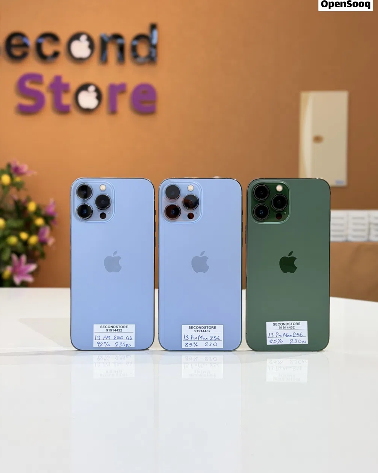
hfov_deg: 29.7
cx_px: 189
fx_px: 713
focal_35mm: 51
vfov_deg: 36.7
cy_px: 233
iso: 64
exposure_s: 1/493
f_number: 1.78
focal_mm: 6.76
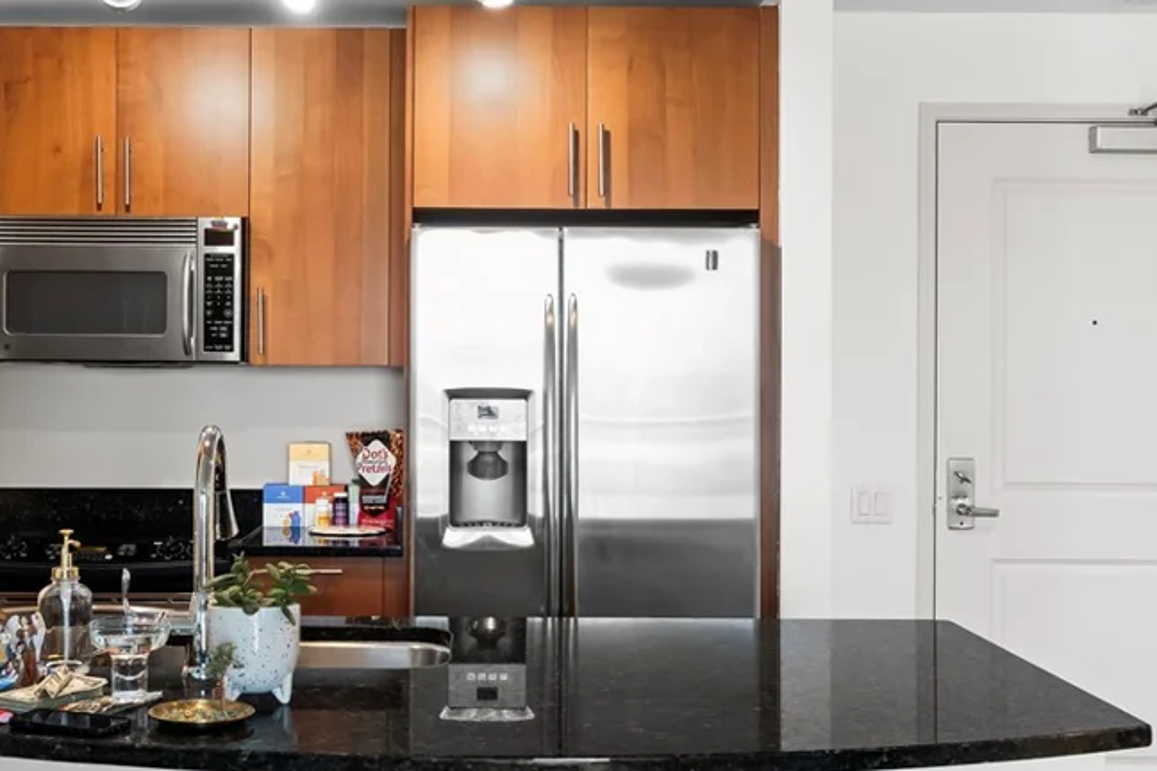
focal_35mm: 49
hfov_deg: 40.2
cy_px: 372
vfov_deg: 27.5
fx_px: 1575
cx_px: 459
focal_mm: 21
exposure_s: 1/6
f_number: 8
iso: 400
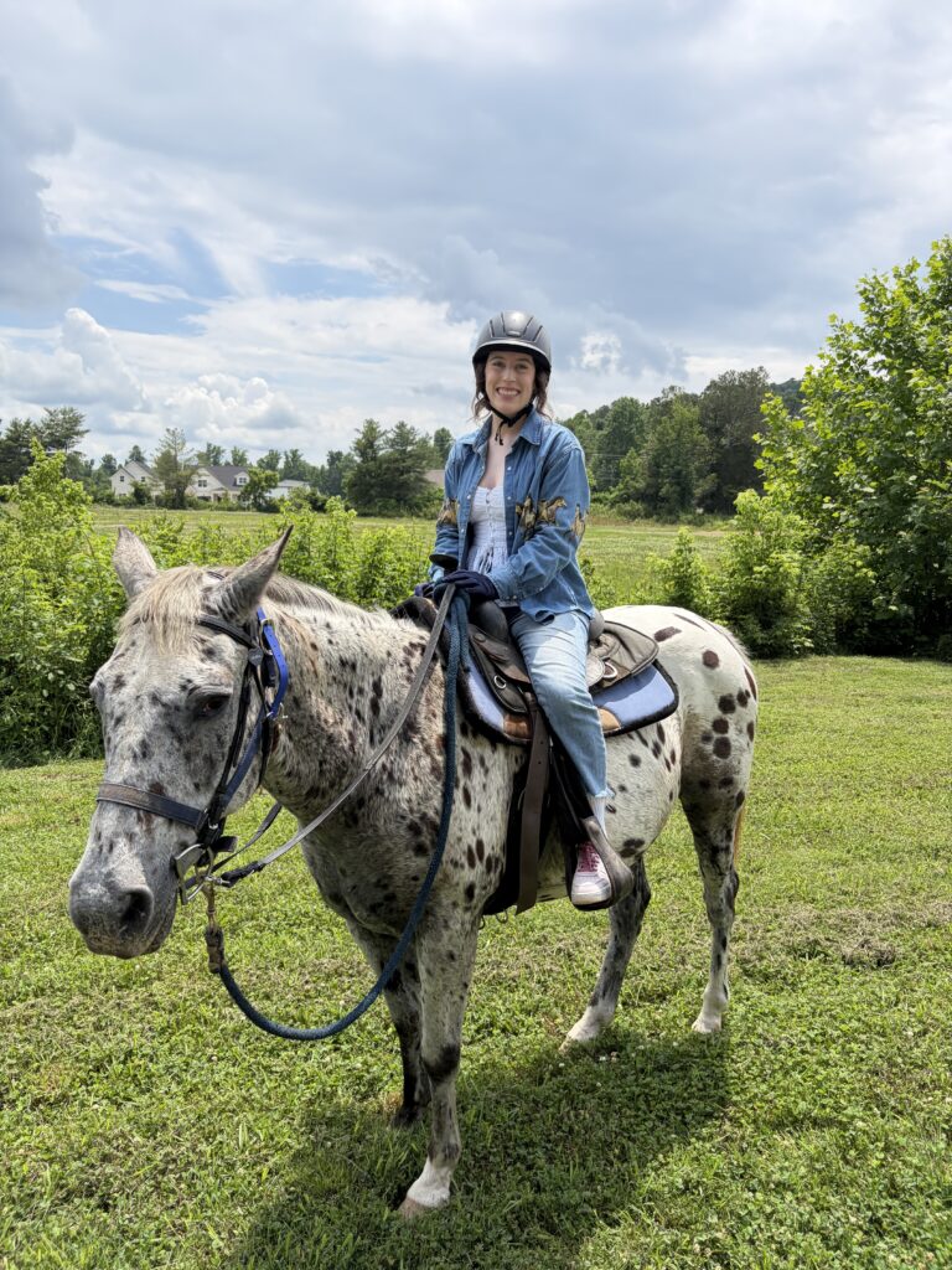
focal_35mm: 26
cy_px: 635
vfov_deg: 67.3
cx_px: 476
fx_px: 953
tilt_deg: -4.1
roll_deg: -1.7
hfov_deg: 53.1
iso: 50
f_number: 1.6
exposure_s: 1/3279
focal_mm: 5.96
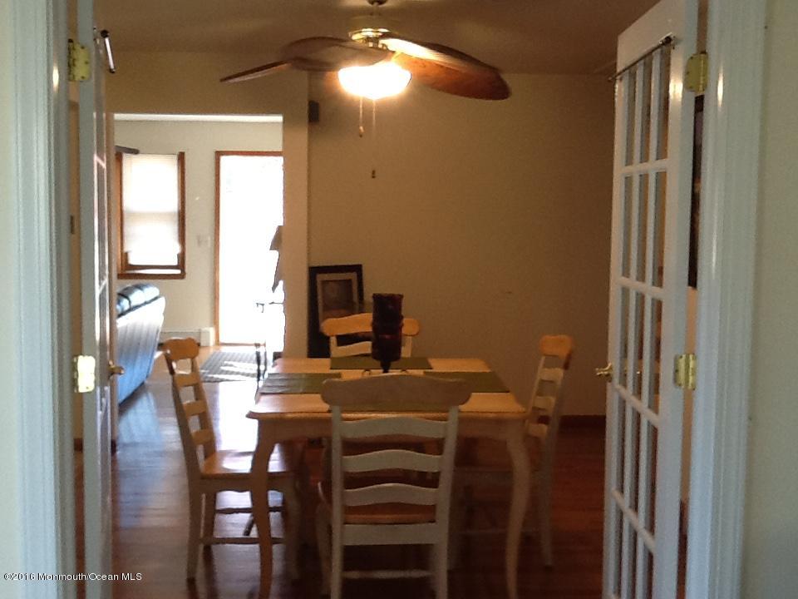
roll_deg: +0.1
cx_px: 399
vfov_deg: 32.9
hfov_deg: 42.9
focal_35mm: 44
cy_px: 300
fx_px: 1014
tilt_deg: -6.9
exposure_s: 1/30
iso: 64
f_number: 2.4
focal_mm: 2.03
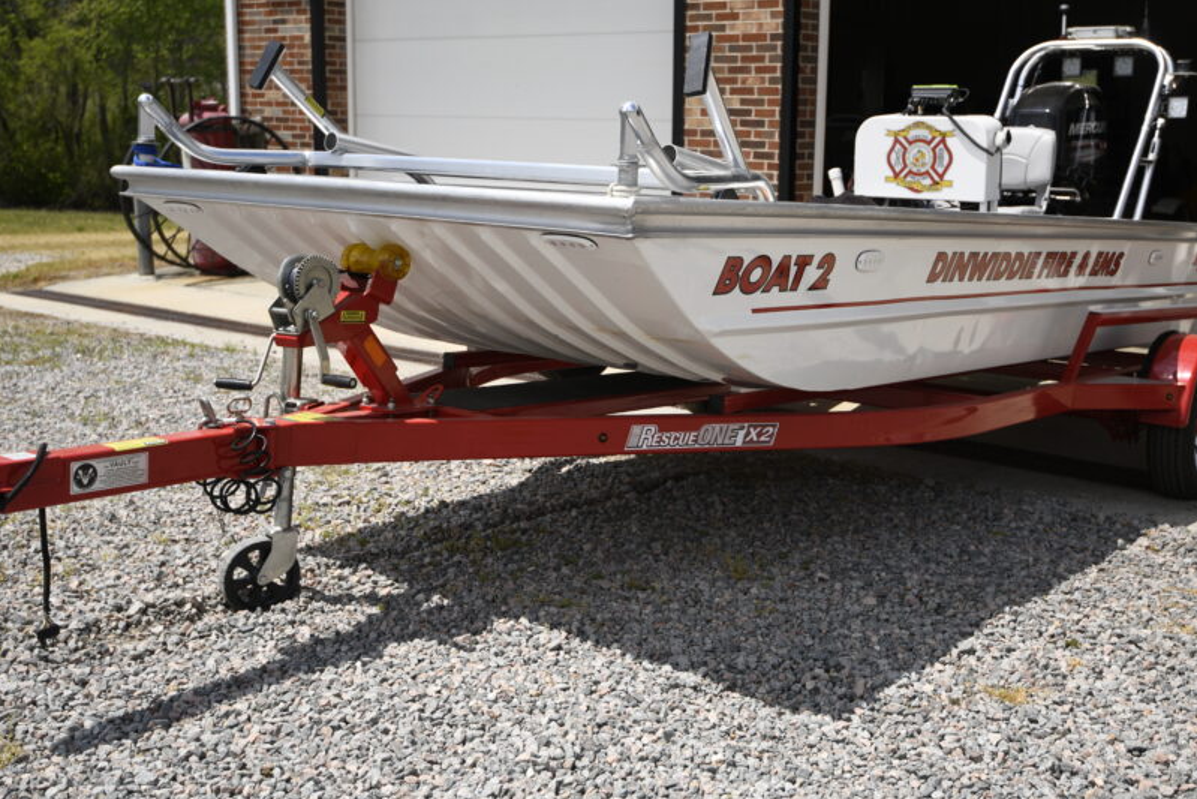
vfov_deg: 32.6
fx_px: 1363
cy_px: 343
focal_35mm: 41
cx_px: 635
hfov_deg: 47.4
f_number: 4
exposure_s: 1/8000
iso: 640
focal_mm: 32
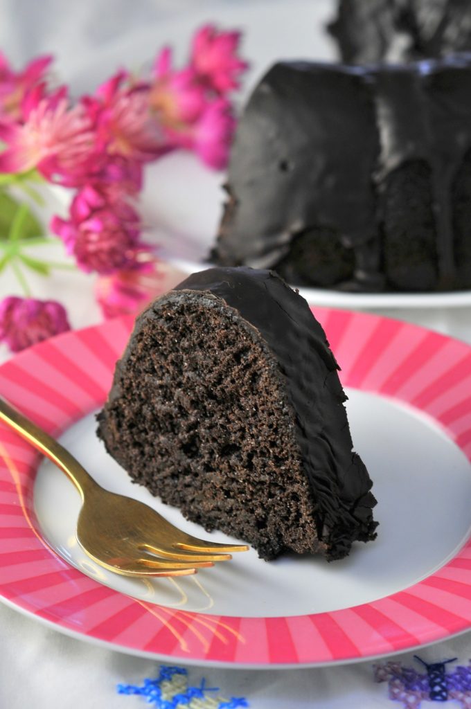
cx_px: 236
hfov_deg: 10.7
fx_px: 2509
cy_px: 354
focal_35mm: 128
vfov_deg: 16.1
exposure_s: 1/60
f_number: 4
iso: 250
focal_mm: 85
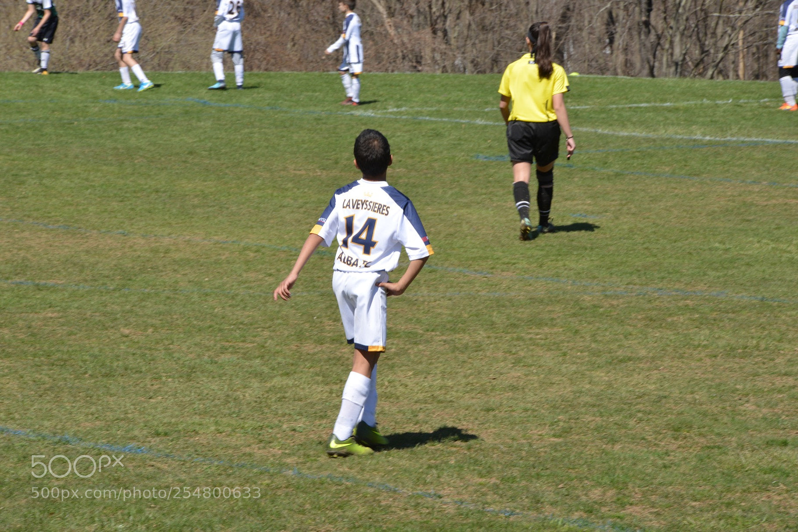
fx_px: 4433
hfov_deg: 10.3
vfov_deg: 6.9
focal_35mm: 200
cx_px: 399
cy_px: 266
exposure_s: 1/80
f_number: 22
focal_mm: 200
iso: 250
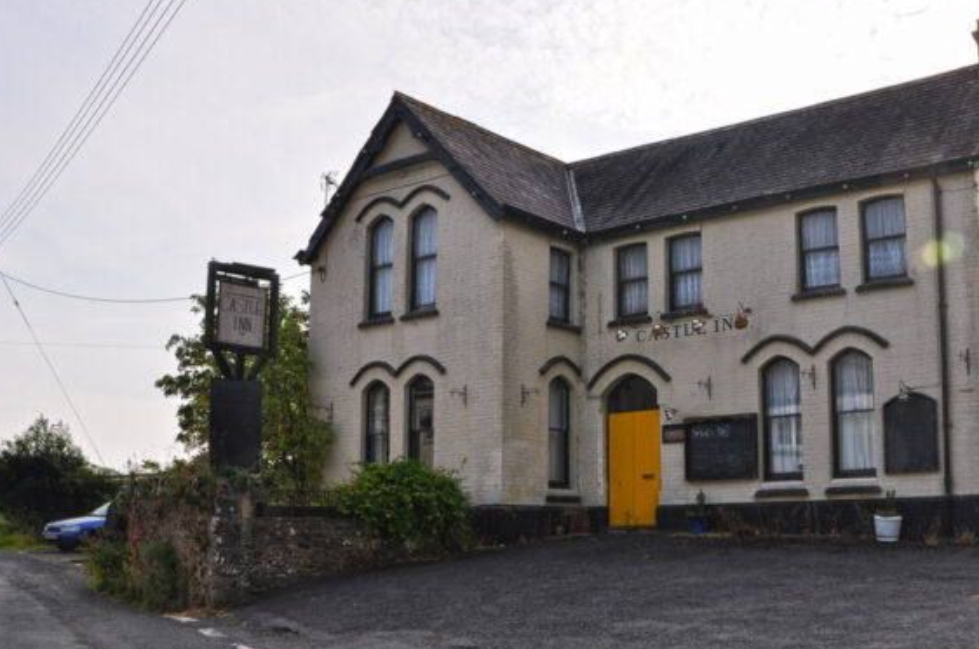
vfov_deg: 32.4
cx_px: 618
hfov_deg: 47.0
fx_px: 1113
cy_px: 393
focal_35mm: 41
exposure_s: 1/200
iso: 200
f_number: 10
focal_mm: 20
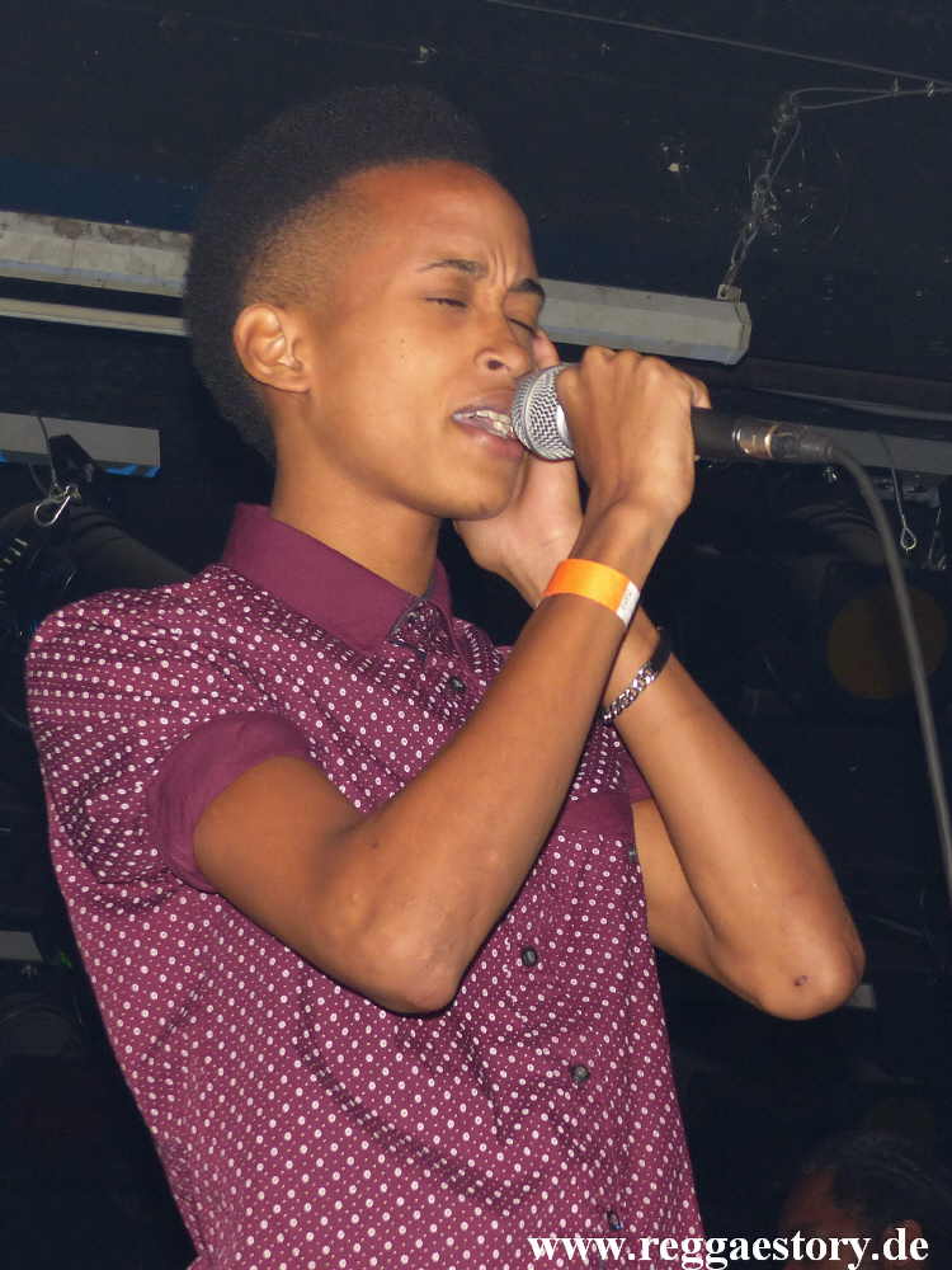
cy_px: 635
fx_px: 2420
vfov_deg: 29.4
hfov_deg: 22.3
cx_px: 476
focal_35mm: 66
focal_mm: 11.9
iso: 125
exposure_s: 1/160
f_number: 2.8
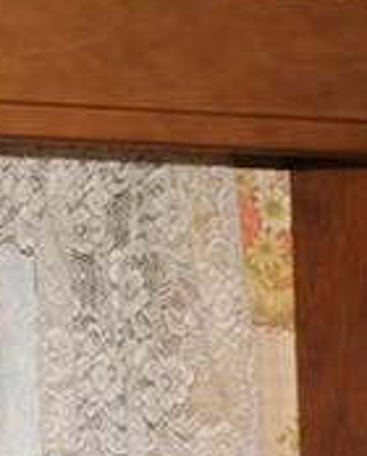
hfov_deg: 7.6
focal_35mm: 198
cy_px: 774
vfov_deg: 9.3
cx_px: -312
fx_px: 2679
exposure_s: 1/200
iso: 200
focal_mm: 24
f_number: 7.1
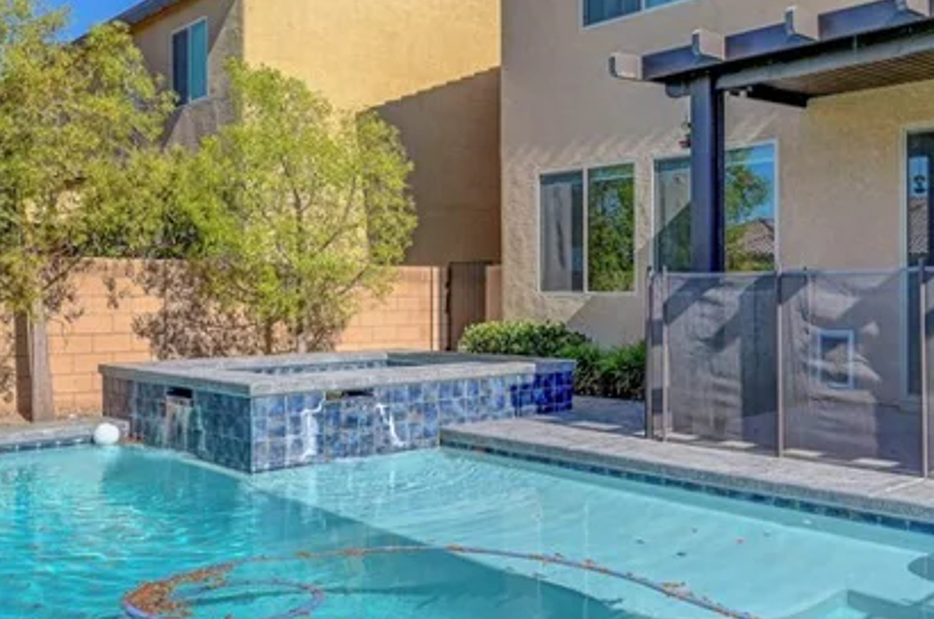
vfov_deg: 37.7
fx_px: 907
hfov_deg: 54.5
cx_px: 490
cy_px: 290
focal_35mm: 35
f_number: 9
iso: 400
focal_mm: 14
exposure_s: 1/250
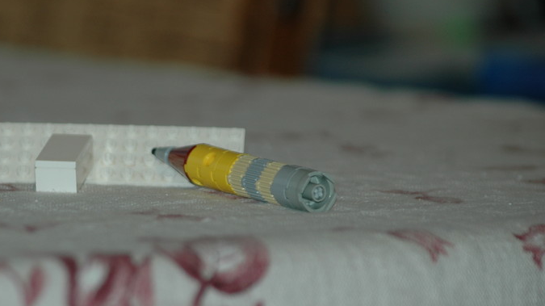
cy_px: 167
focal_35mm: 283
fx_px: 4084
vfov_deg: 4.3
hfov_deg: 7.6
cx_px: 185
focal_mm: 135
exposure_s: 1/60
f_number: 4.5
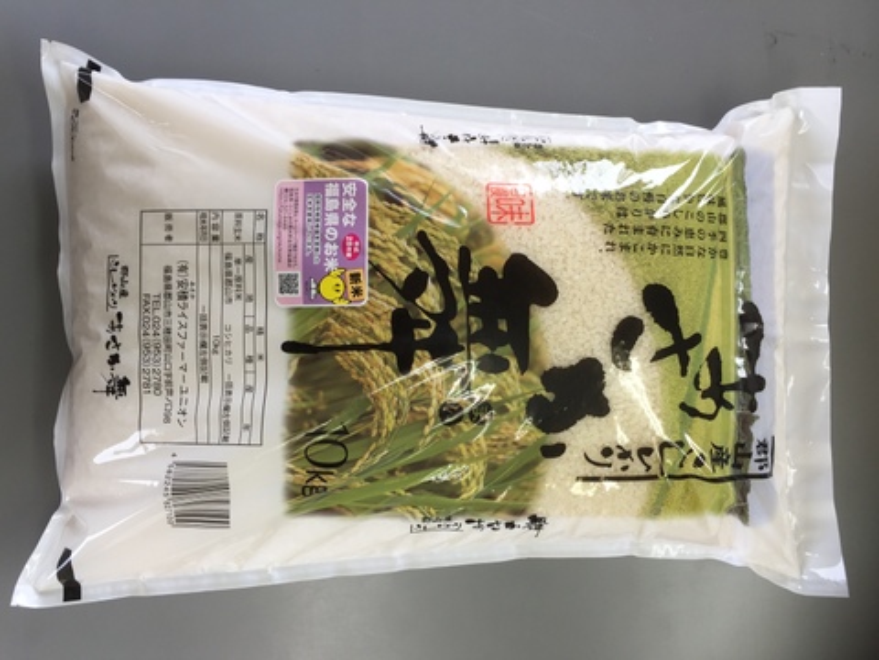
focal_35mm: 29
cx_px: 440
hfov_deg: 61.7
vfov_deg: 48.2
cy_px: 330
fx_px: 736
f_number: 2.2
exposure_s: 1/50
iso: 32
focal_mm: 4.15
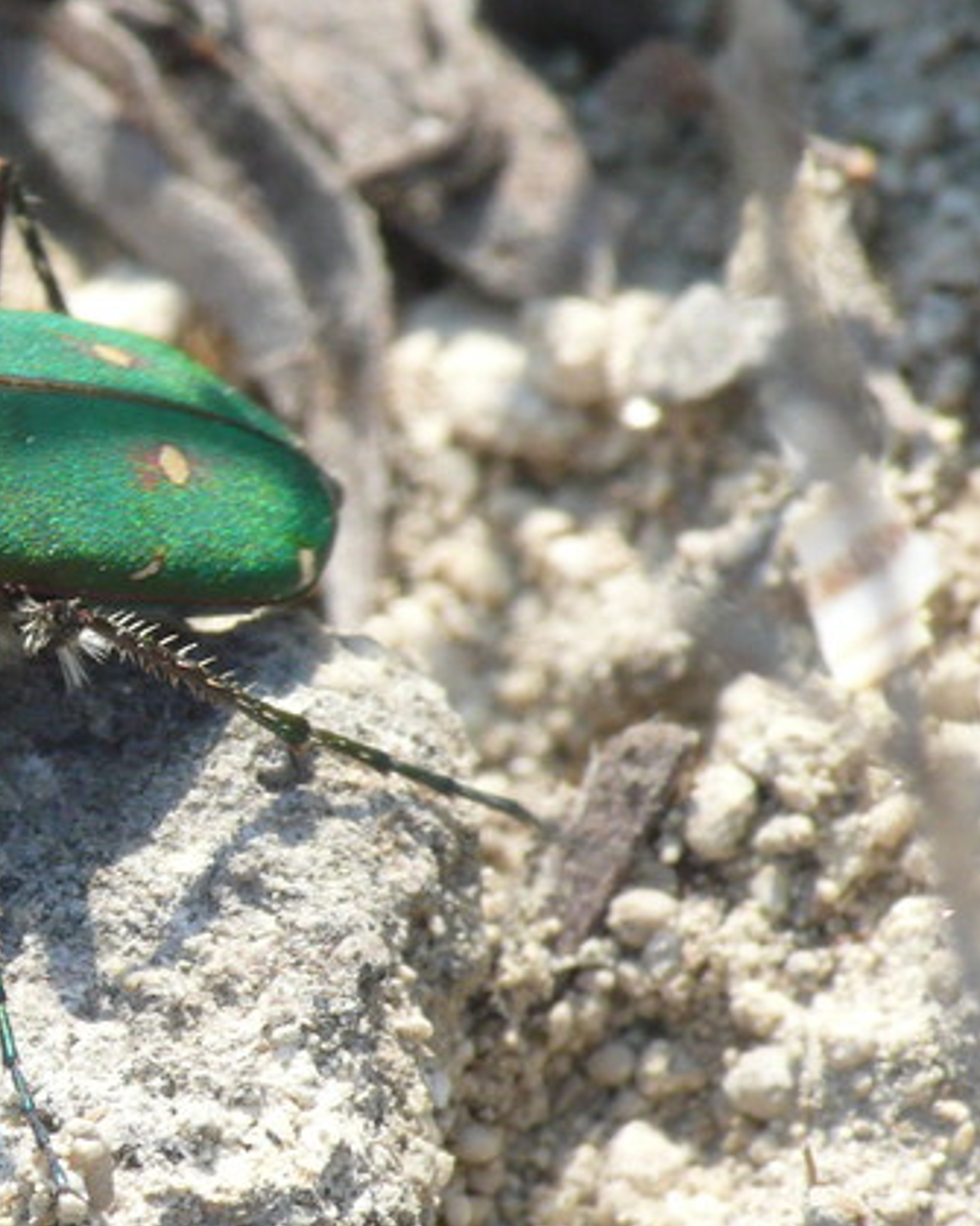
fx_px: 16575
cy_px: 571
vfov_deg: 4.2
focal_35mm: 457
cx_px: -154
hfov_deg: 3.4
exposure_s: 1/125
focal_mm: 48.7
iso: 200
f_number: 11
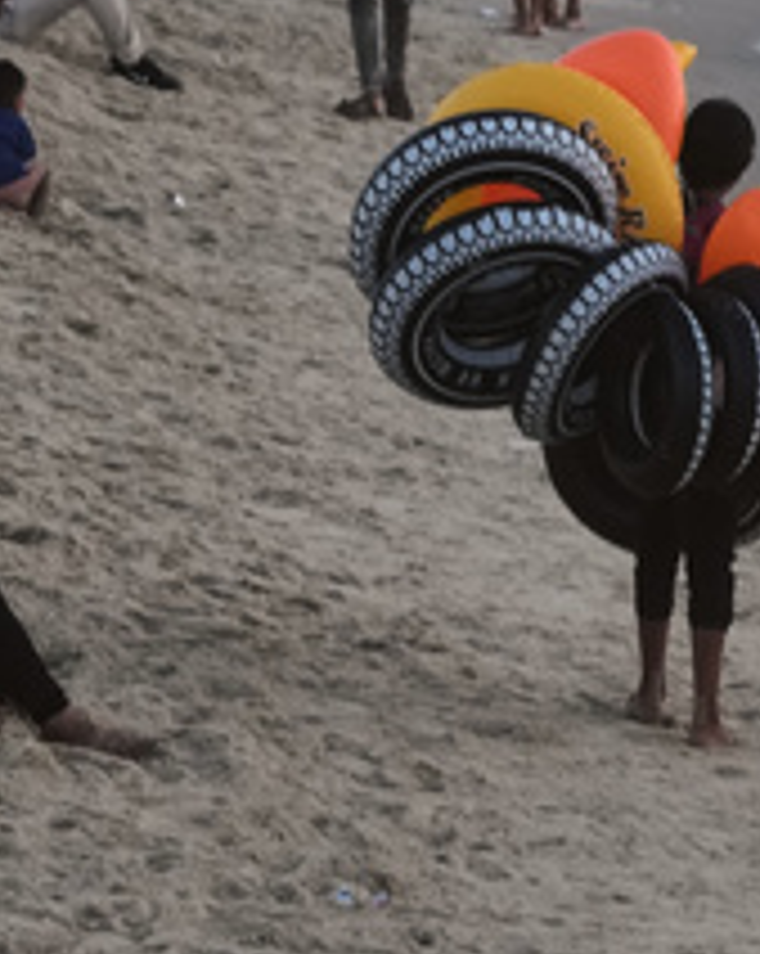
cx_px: 1309
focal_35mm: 526
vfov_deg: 3.7
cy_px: 562
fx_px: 14821
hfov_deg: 2.9
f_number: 5.6
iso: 800
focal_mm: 116
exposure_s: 1/250
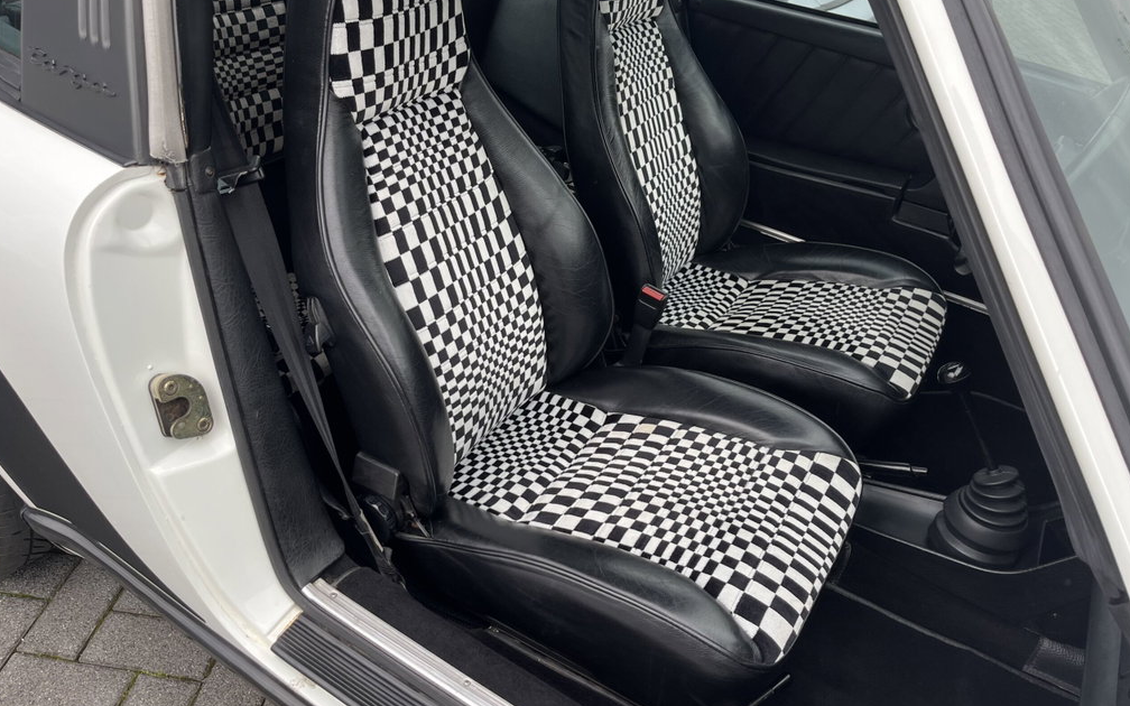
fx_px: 862
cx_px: 562
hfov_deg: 66.5
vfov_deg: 44.5
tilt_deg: -33.2
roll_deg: -3.5
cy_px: 315
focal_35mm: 28
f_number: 1.6
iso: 40
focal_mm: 5.1
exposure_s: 1/168
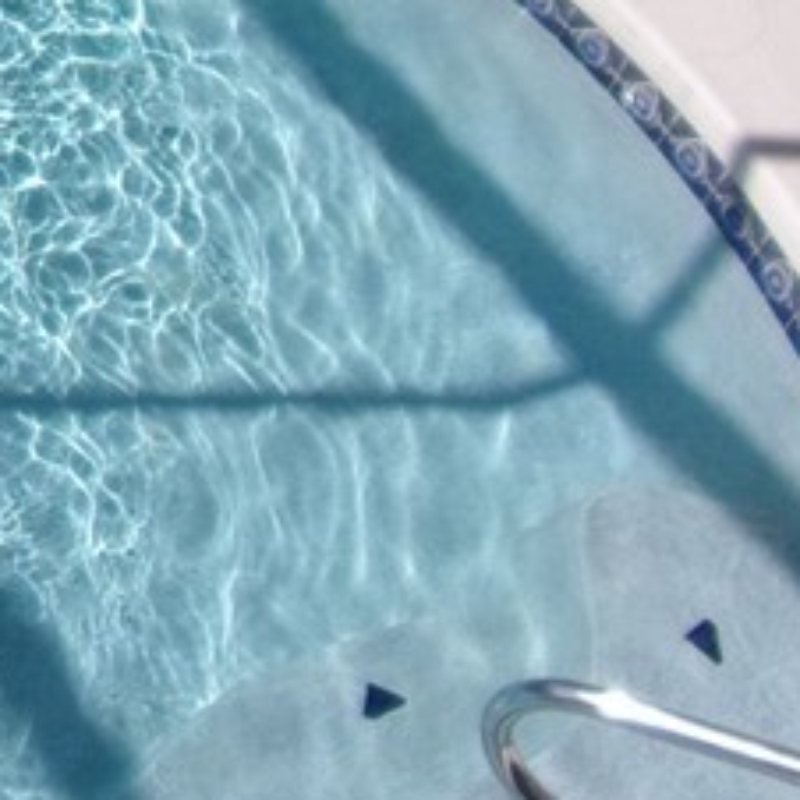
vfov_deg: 17.0
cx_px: -920
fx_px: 2510
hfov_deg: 14.3
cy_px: -255
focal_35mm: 96
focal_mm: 4.3
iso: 80
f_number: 3.3
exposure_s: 1/850
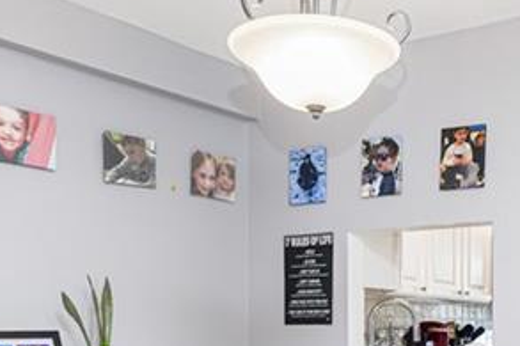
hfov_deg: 34.0
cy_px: 321
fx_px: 808
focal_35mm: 56
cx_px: 454
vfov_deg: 23.4
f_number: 4
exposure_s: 1/15
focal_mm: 16
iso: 50
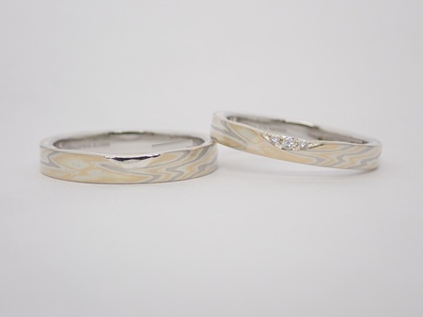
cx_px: 212
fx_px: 1001
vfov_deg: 18.0
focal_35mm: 82
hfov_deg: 23.8
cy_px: 158
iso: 200
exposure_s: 1/125
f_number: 4.3
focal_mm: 14.62
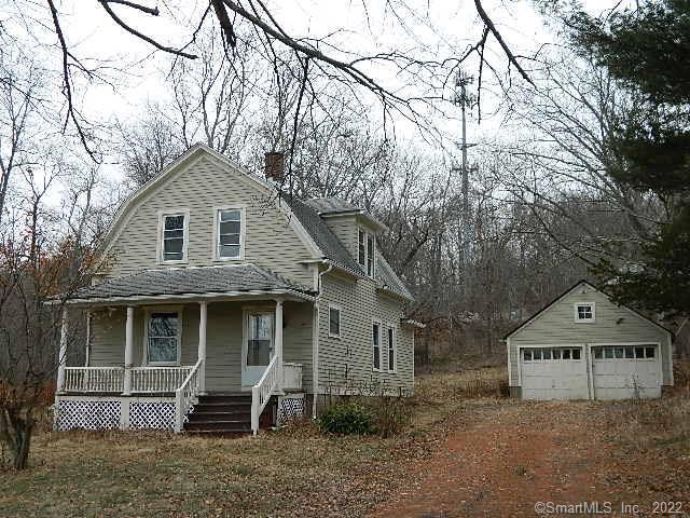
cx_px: 345
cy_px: 259
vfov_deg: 35.1
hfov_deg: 45.8
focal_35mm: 41
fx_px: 817
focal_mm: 7.3
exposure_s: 1/80
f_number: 3.5
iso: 80
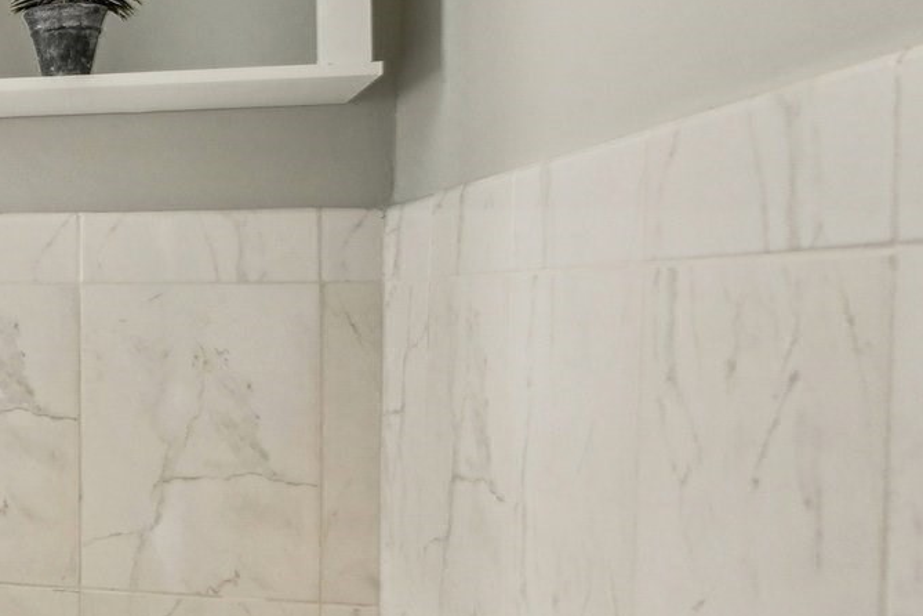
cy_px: 374
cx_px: -400
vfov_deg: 27.5
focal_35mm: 49
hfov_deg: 28.8
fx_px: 1256
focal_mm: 16
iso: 400
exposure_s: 1/30
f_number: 8
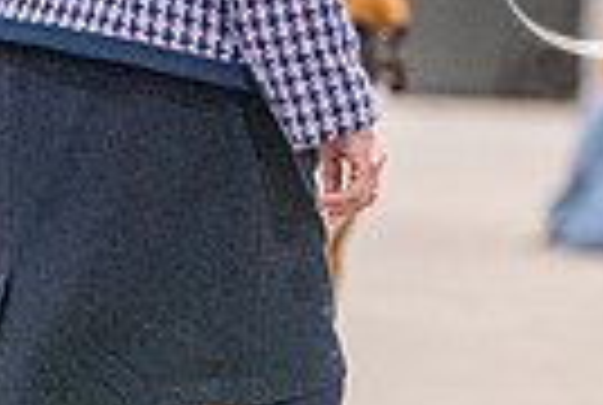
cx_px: 1152
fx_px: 13195
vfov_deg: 1.8
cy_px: 137
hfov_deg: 2.6
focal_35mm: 786
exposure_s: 1/250
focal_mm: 182
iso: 6400
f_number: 3.2
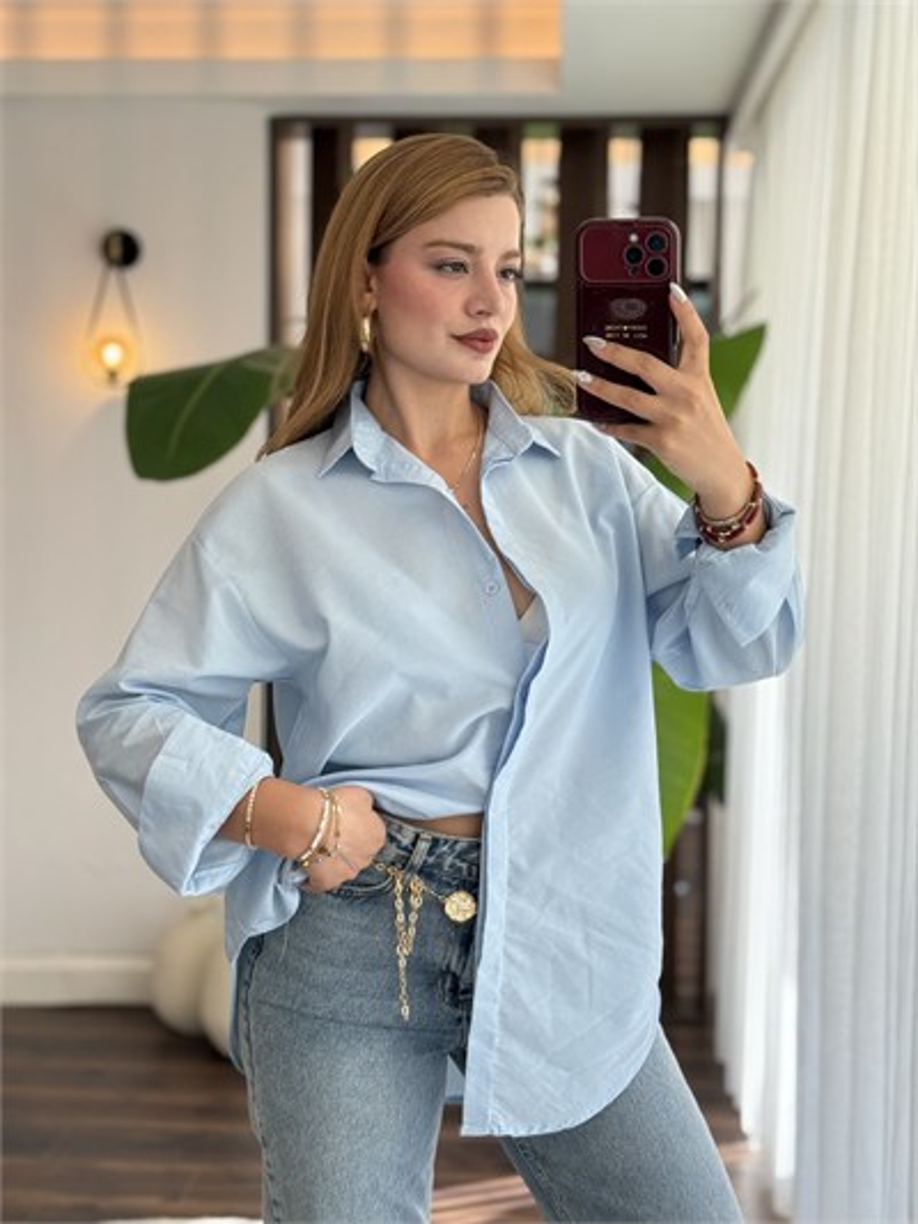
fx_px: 1697
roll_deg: +0.9
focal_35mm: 48
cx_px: 459
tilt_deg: -18.9
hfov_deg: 30.3
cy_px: 612
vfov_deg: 39.6
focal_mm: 6.76
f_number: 1.78
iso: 100
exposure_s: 1/334
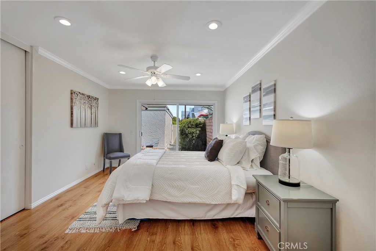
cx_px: 188
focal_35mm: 15
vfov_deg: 77.3
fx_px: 157
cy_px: 126
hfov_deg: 100.4
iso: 100
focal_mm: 10
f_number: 5.6
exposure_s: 1/80
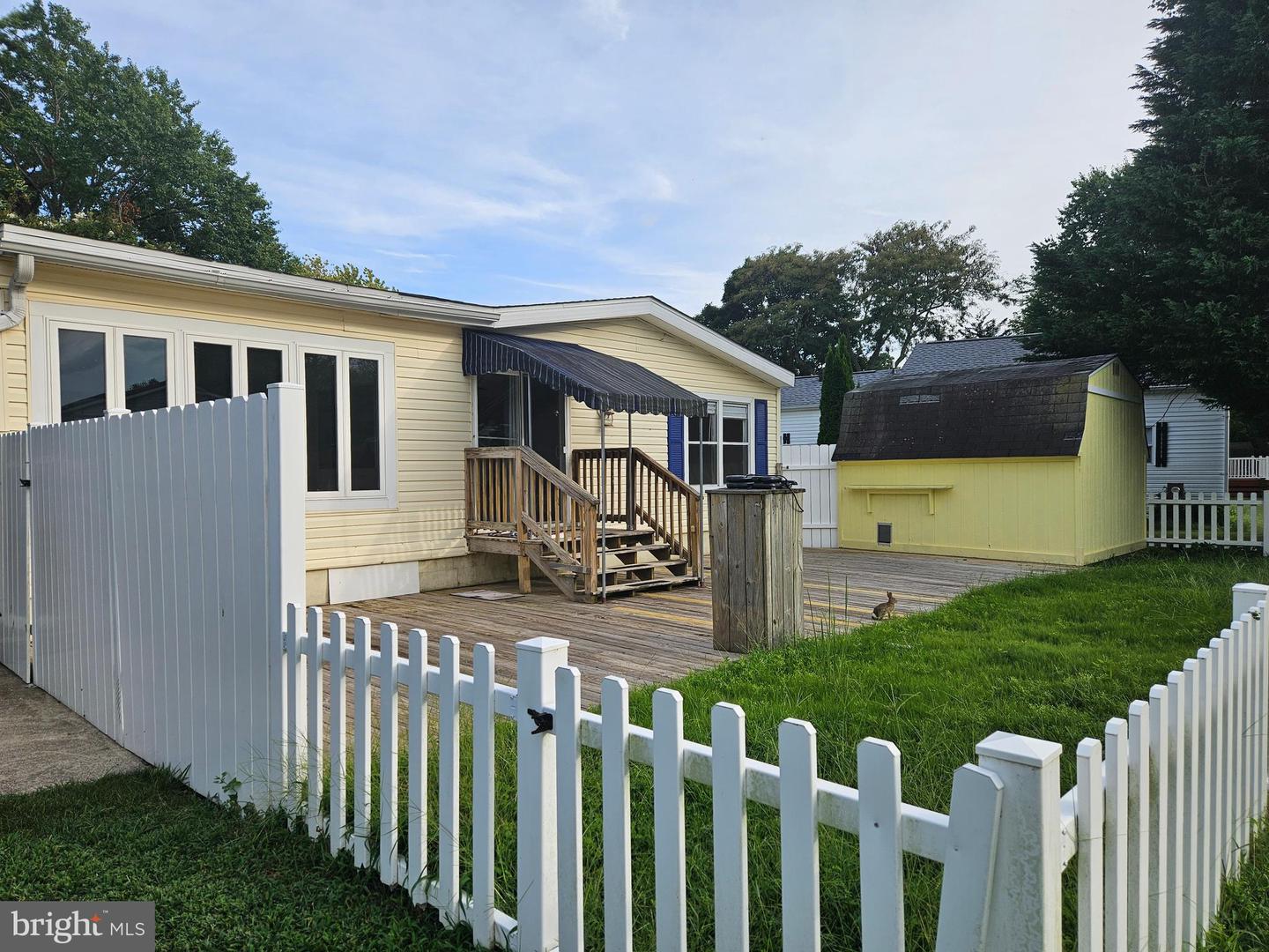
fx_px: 843
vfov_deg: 58.9
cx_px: 634
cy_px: 476
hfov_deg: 73.9
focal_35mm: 23
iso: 25
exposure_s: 1/829
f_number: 1.8
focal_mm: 5.4
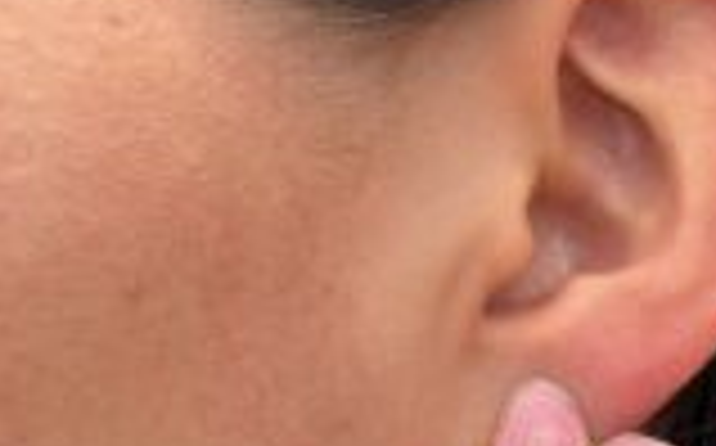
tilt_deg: -3.5
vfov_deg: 10.1
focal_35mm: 128
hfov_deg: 16.2
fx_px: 2495
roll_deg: -0.3
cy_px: 473
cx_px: 558
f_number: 1.78
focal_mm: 6.76
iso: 64
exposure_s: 1/1222
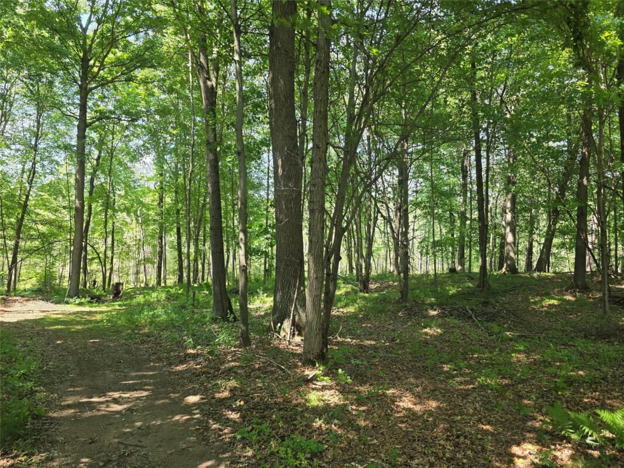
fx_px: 415
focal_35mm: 23
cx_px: 312
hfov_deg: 73.9
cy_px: 234
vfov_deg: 58.9
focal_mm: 6.3
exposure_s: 1/180
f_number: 1.7
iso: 80
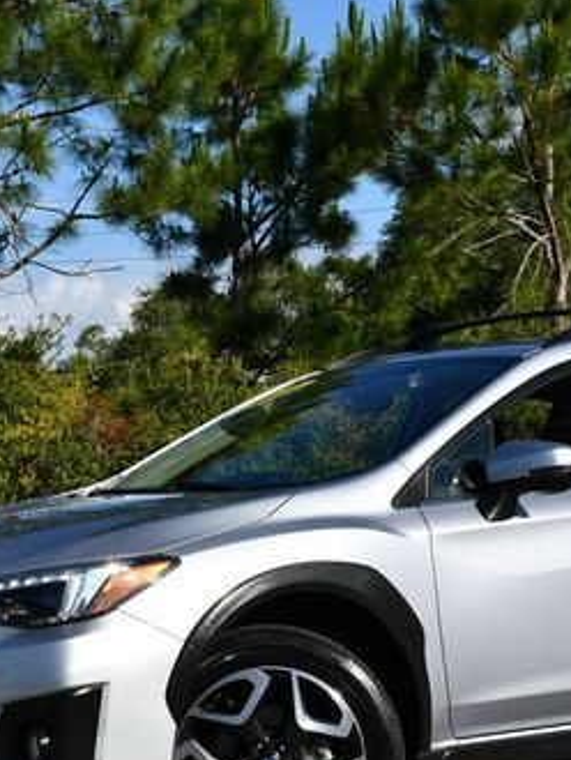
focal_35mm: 97
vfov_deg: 20.2
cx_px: 387
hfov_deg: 15.2
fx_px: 2131
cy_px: 474
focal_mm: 26
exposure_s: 1/320
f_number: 9
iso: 100
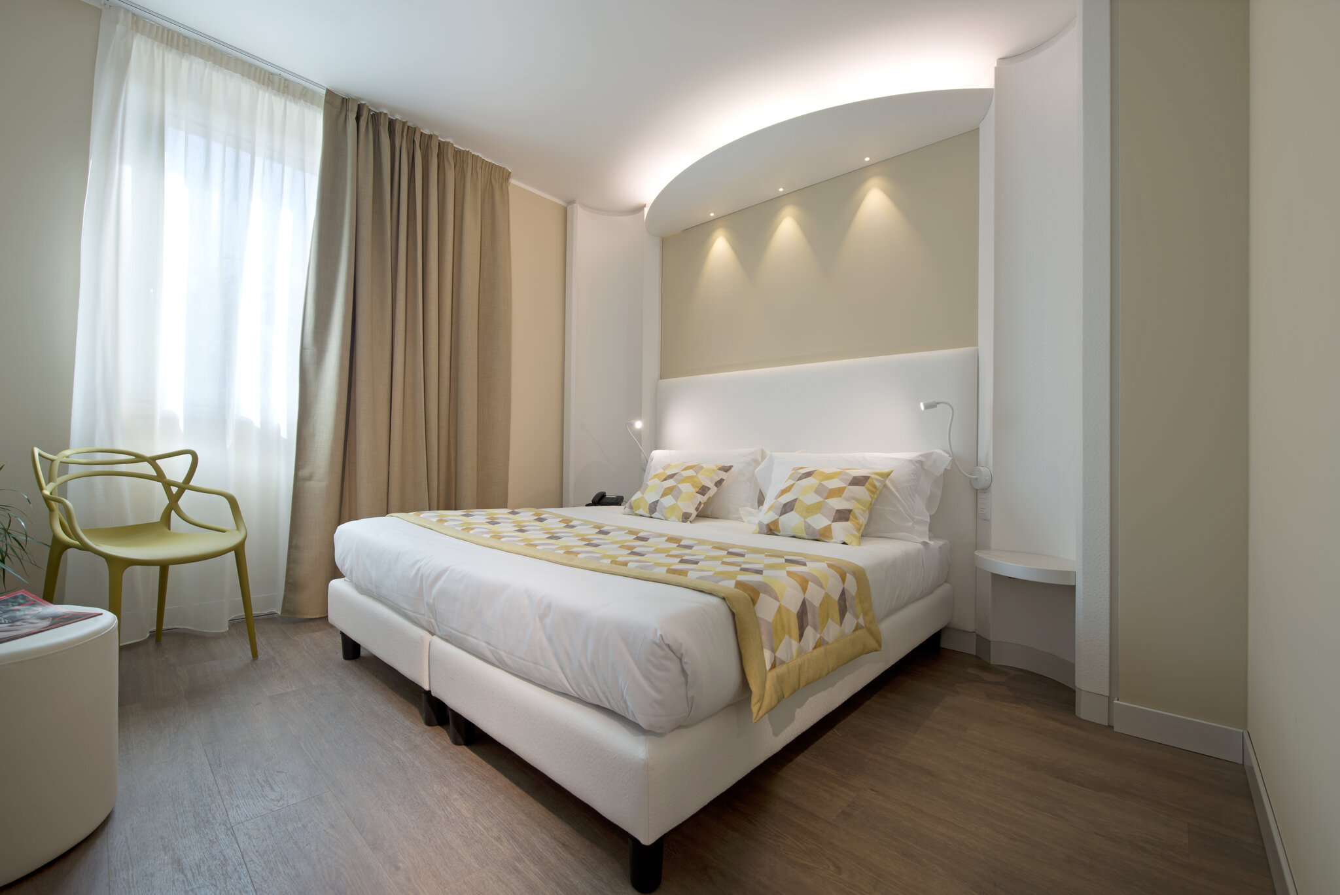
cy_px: 448
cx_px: 670
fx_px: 521
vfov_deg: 81.3
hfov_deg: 104.2
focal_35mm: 14
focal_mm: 14
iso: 100
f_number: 9
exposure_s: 1/5
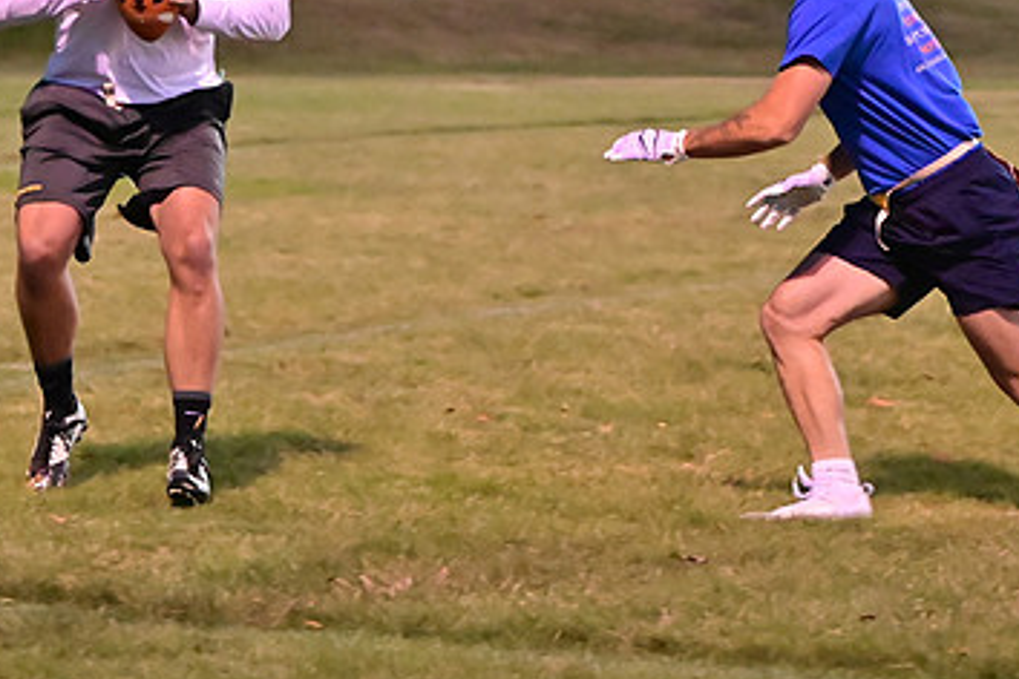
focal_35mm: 223
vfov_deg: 6.2
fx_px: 6312
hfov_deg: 9.2
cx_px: 262
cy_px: 168
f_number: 4
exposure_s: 1/400
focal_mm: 91
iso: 6400
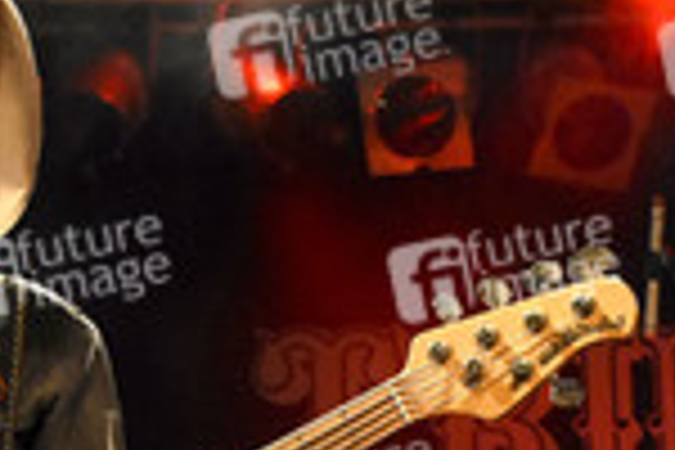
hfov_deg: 15.2
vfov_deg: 9.9
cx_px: 385
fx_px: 2531
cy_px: 608
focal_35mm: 135
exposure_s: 1/160
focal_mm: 30
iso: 2500
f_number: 4.5
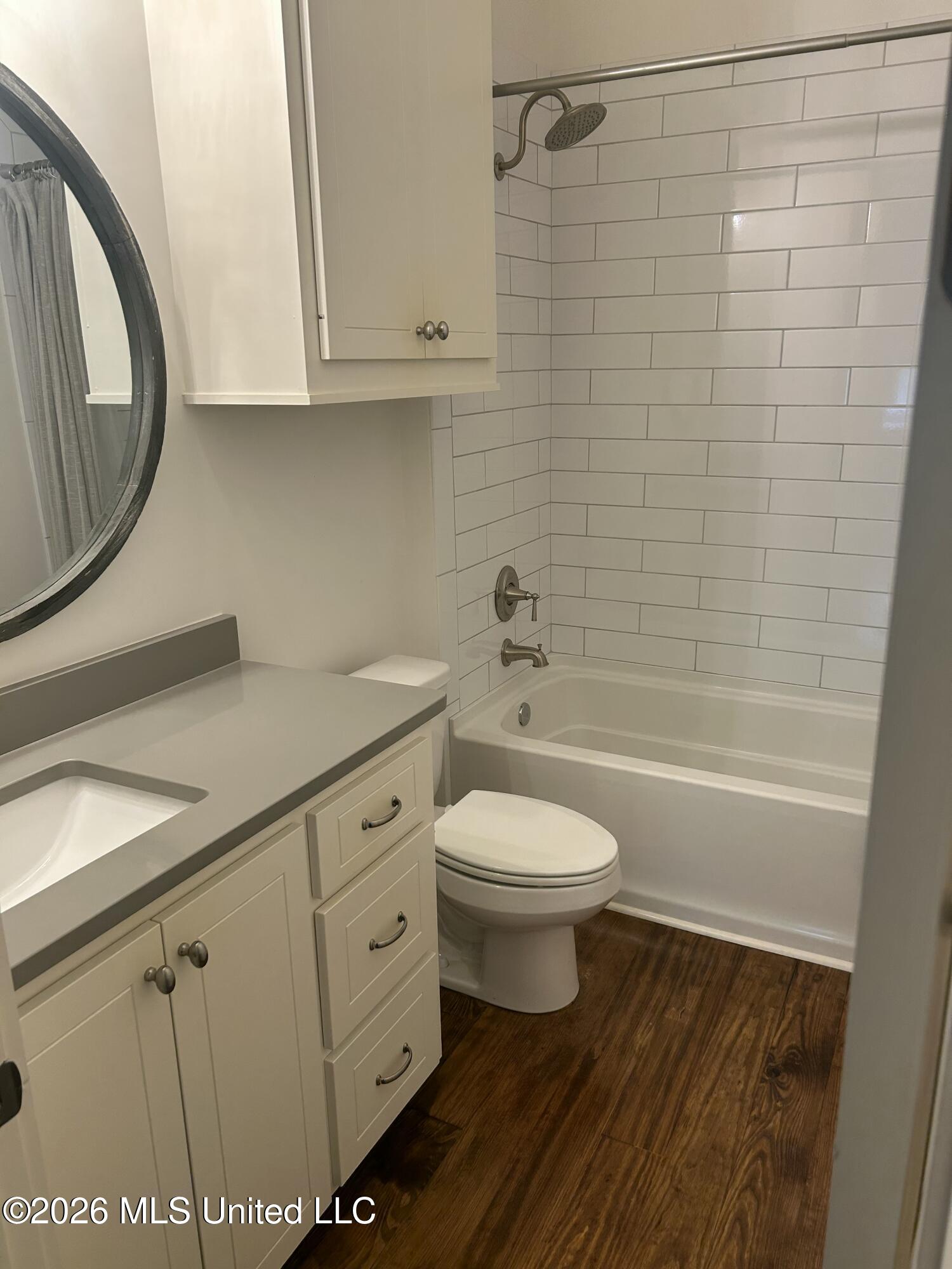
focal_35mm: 26
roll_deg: +1.5
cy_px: 634
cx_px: 476
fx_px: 953
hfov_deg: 53.1
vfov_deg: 67.3
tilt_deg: -16.6
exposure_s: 1/120
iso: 100
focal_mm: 5.7
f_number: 1.5
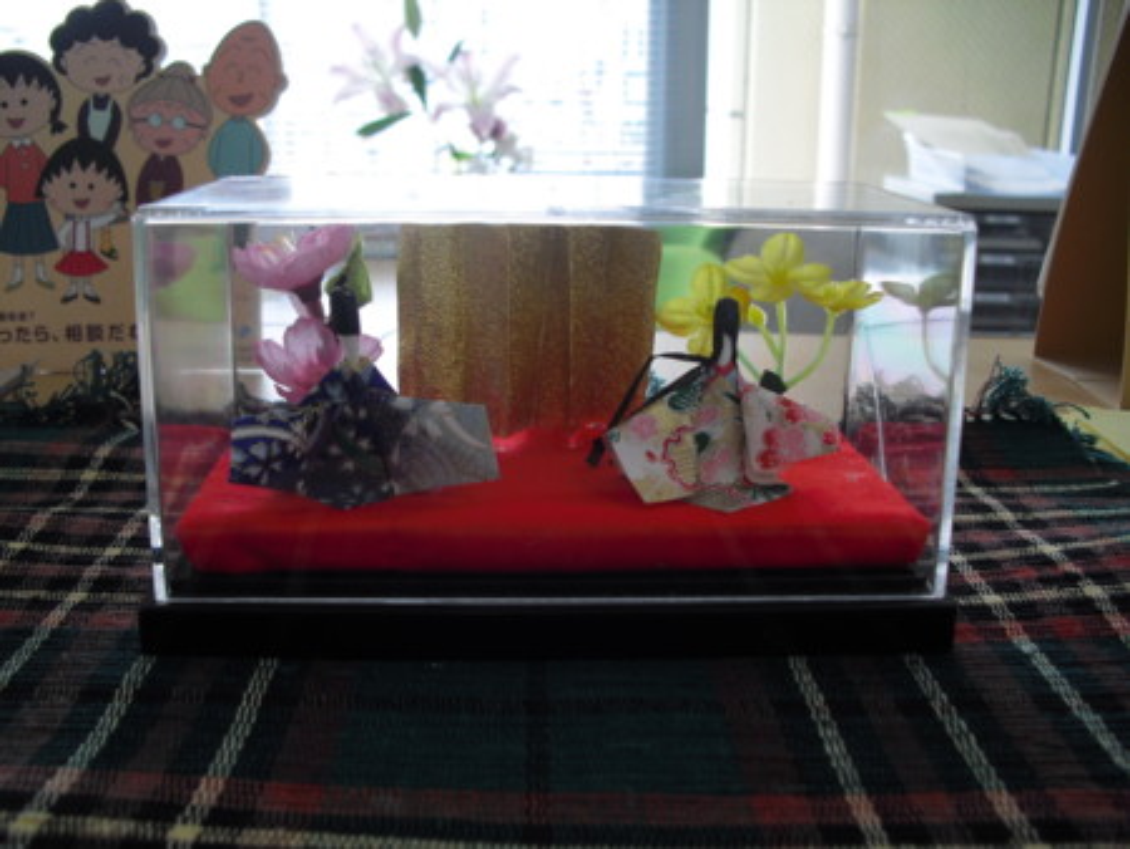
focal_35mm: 36
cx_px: 565
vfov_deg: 39.7
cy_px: 424
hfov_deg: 51.3
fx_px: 1176
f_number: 3.1
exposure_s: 1/80
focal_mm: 6.3
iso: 100
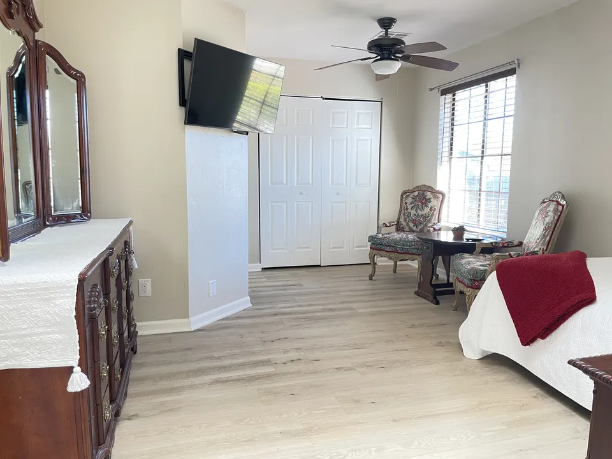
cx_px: 306
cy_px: 230
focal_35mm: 26
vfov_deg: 53.1
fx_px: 460
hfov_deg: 67.3
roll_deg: -0.4
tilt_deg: -7.4
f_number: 1.6
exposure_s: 1/60
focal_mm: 4.2
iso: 100
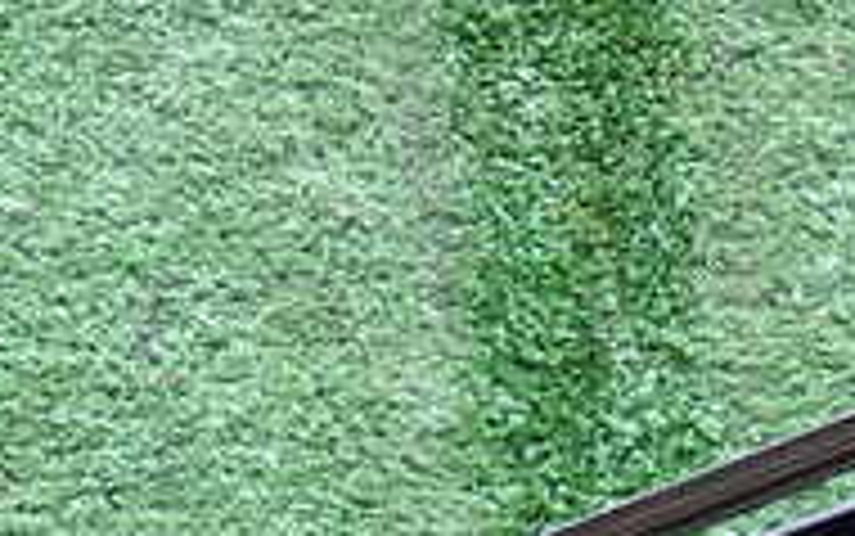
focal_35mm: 157
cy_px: 365
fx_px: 3661
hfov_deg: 13.2
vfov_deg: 8.4
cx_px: 742
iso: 200
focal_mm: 8.4
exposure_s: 1/80
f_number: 3.1
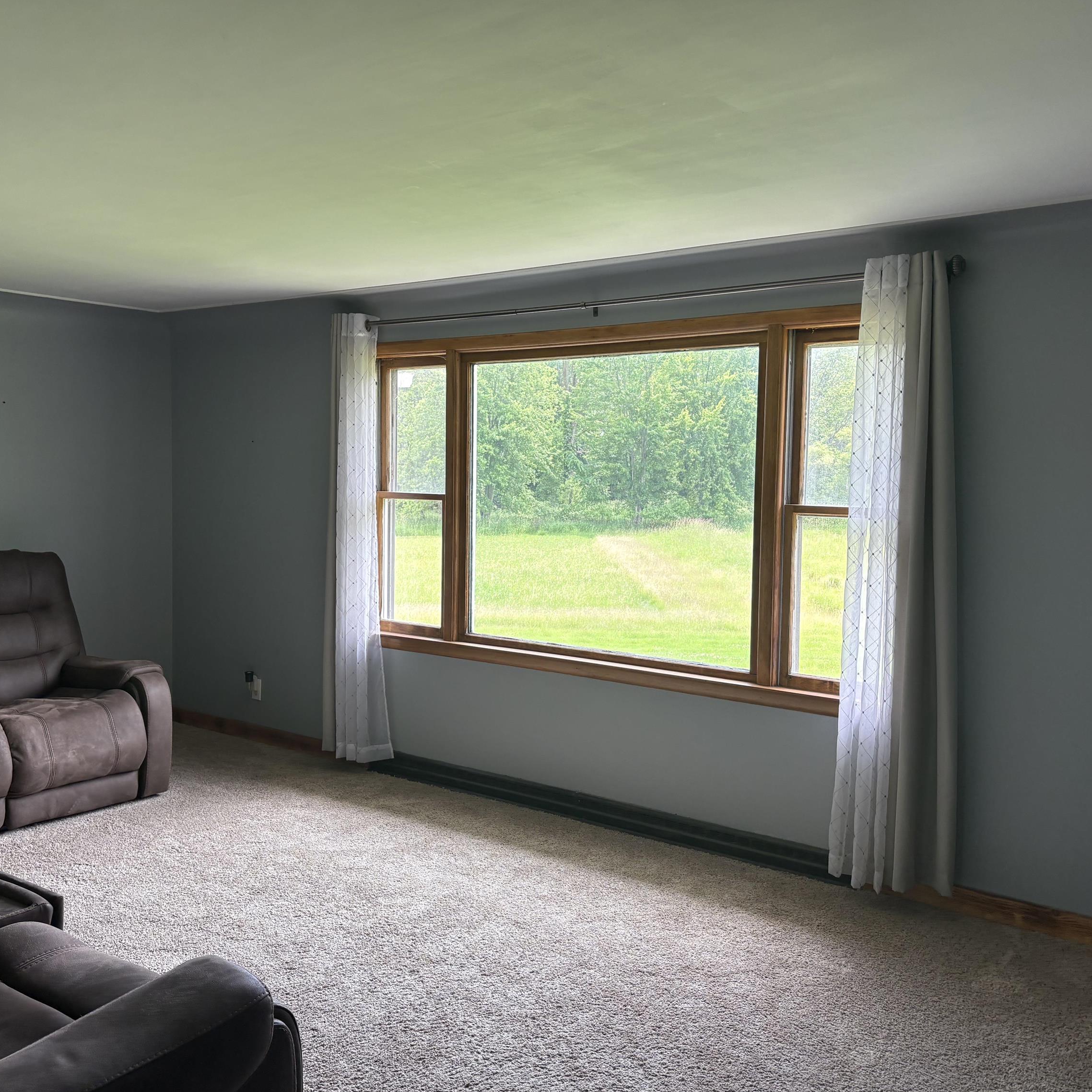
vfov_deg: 52.5
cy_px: 543
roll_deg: -1.0
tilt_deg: -3.4
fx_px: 1106
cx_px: 510
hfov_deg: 52.5
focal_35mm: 31
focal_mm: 5.96
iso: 50
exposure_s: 1/207
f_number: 1.6
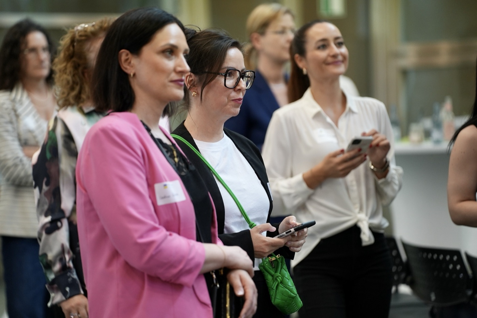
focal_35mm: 143
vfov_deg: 9.6
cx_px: 238
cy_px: 159
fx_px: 1895
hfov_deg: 14.3
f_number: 2.8
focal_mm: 143
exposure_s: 1/160
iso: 2000
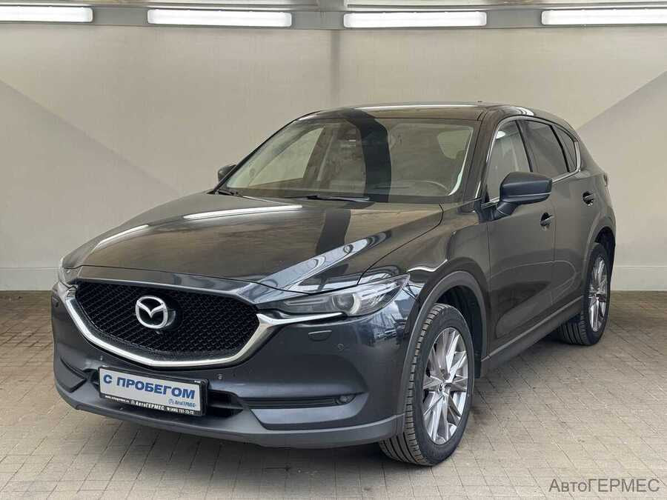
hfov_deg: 39.7
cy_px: 250
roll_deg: -1.2
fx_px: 925
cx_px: 334
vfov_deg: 30.3
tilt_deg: -9.4
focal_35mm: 48
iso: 64
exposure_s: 1/305
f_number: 1.78
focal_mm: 6.76
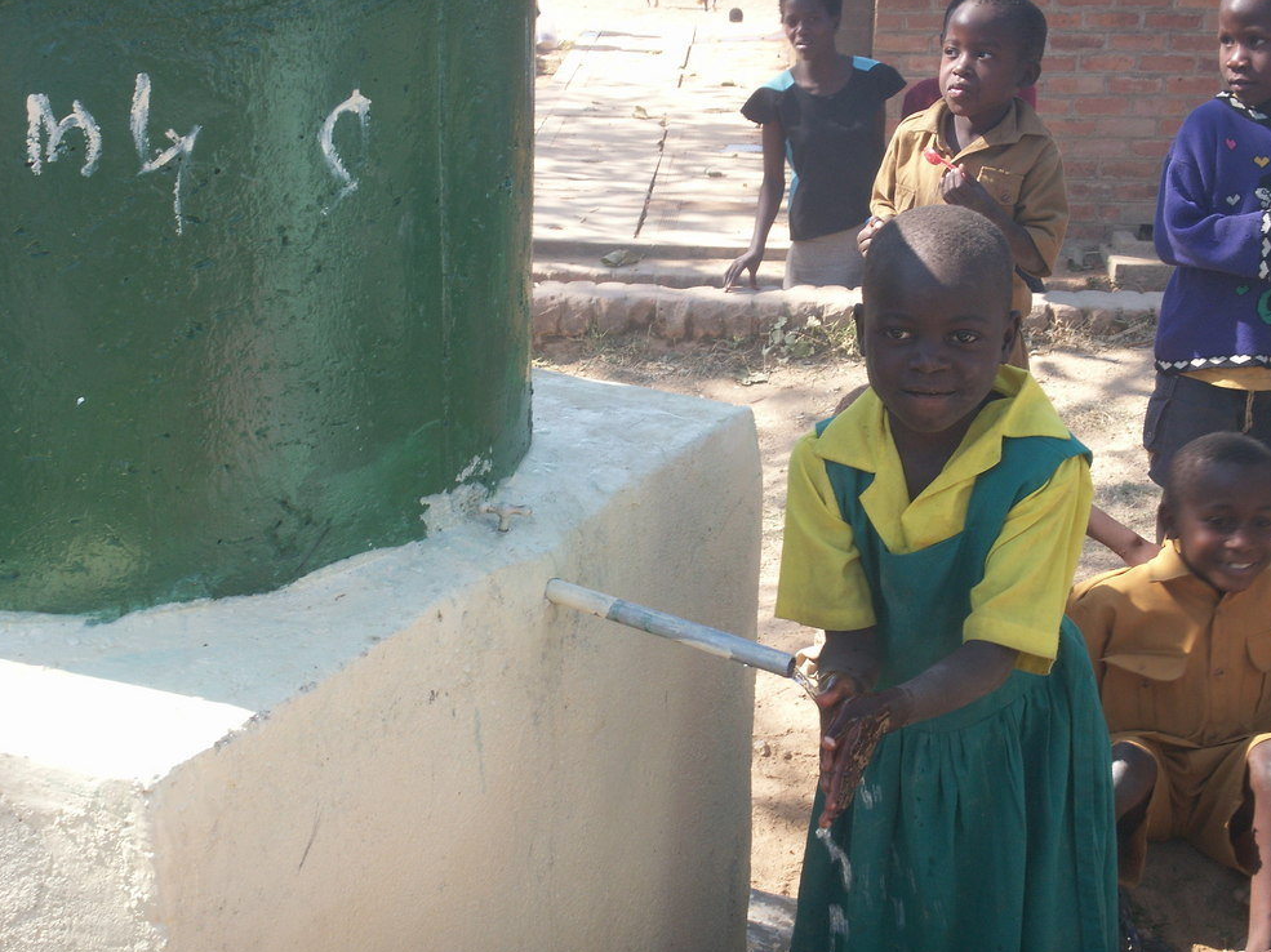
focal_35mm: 52
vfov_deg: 28.0
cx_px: 650
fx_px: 1909
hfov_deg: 36.8
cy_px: 493
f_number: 7.1
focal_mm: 10.6
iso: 50
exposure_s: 1/60
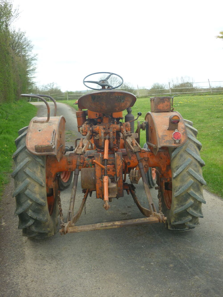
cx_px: 112
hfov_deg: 36.8
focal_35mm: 39
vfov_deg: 47.9
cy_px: 148
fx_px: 335
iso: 100
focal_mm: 6.4
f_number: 3
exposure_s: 1/320
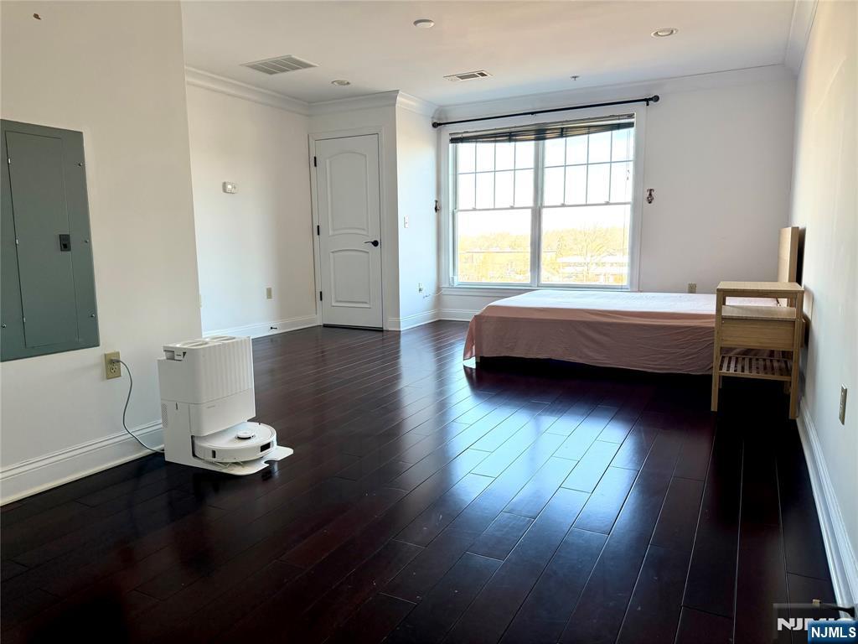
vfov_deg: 56.8
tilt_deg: -6.8
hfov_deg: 71.6
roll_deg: +1.0
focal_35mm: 24
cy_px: 322
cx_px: 429
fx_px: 595
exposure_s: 1/99
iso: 200
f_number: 1.78
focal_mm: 6.76
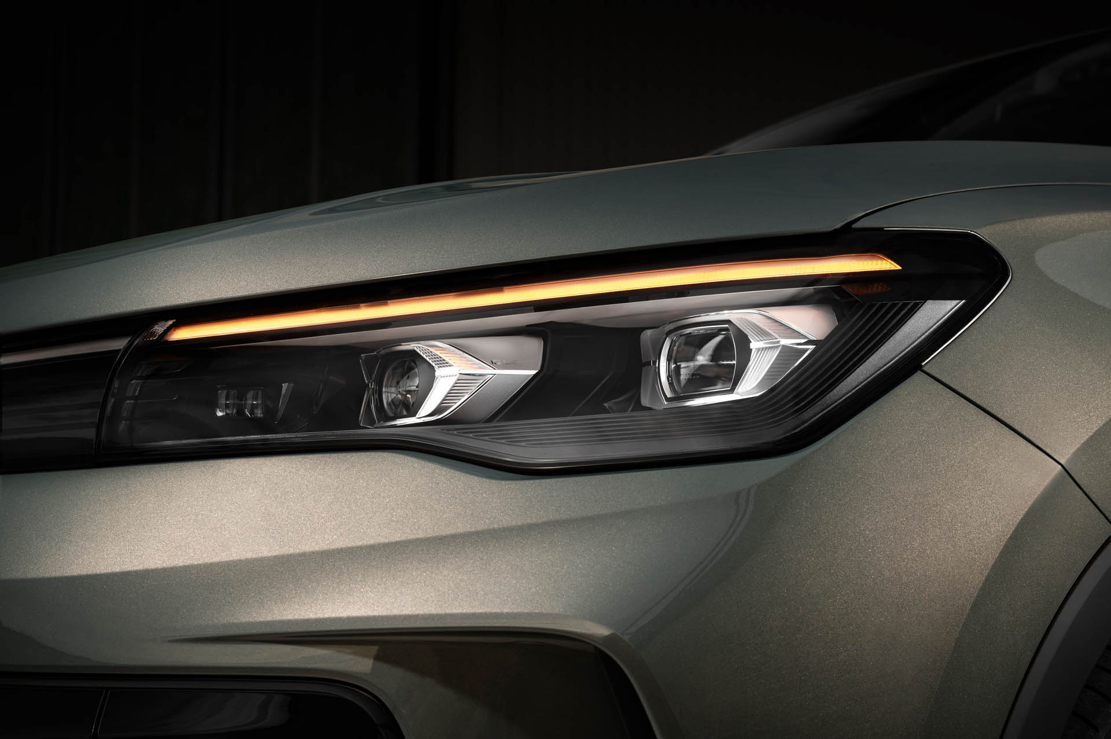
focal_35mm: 55
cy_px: 370
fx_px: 1696
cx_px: 556
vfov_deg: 24.6
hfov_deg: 36.3
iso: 80
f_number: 8
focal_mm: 55
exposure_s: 1/60
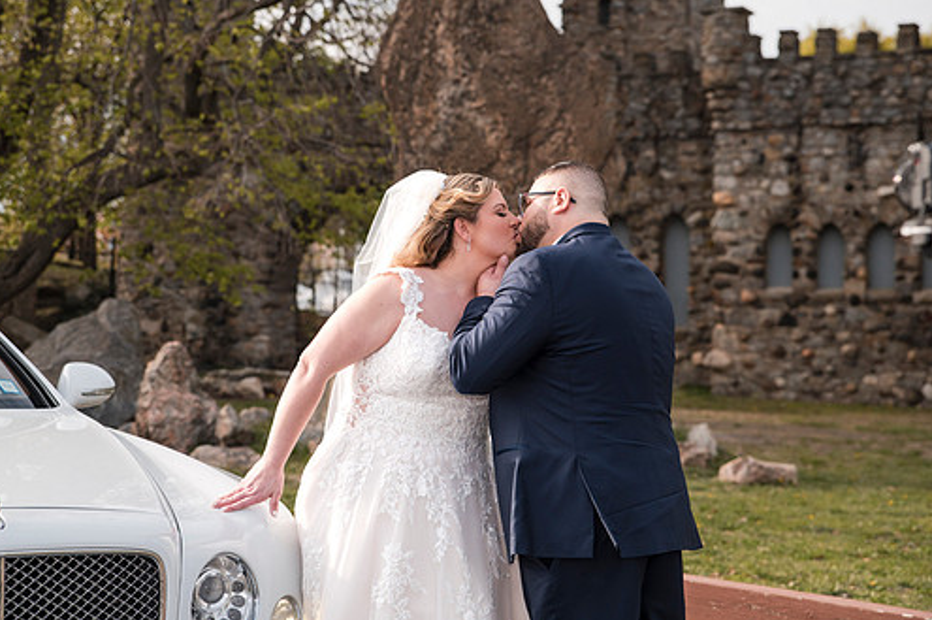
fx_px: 1785
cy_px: 273
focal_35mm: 69
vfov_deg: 19.7
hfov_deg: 29.3
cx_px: 444
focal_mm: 58
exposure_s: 1/5000
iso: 800
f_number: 3.2
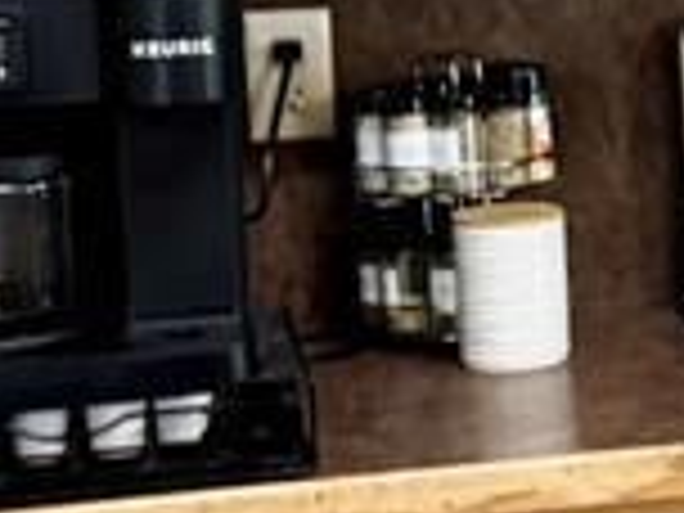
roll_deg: +1.2
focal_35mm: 162
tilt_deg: -7.7
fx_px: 3201
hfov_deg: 11.5
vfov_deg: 9.1
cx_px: 1143
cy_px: 90
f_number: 1.78
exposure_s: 1/40
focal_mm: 6.76
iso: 640
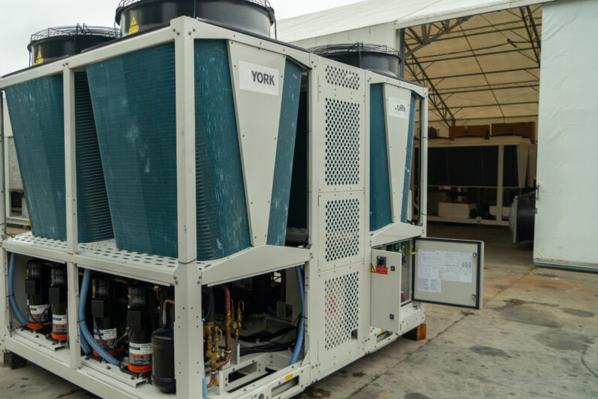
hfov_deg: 59.4
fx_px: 515
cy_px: 200
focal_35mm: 31
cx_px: 222
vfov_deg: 42.3
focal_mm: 24
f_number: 4
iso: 640
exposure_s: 1/100
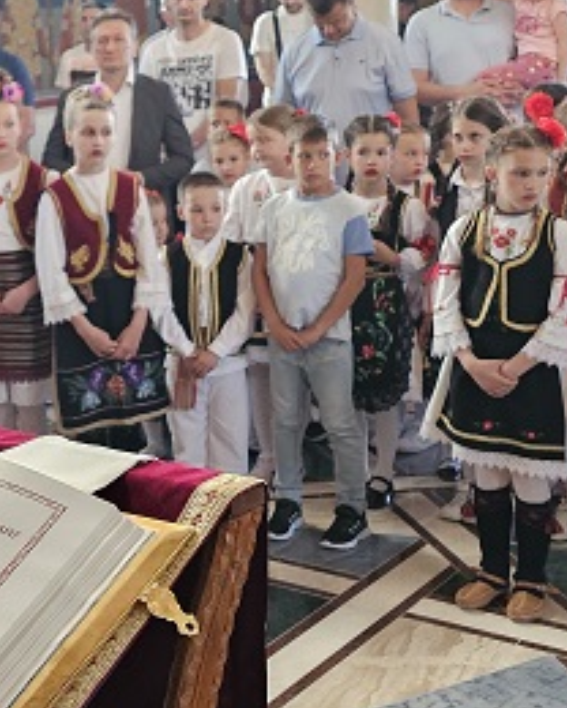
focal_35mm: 69
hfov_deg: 20.5
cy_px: 229
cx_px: -139
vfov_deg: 27.3
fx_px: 1447
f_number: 1.7
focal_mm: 6.3
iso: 640
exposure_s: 1/50
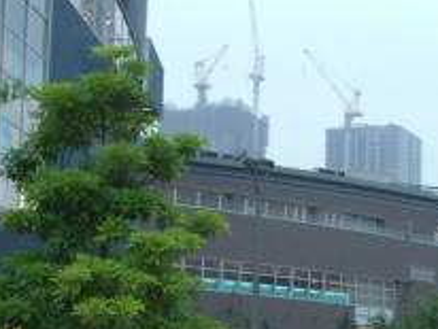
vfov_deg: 12.4
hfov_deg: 16.6
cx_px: 300
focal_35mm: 118
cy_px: 350
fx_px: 1495
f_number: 2.8
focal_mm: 7.9
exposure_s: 1/125
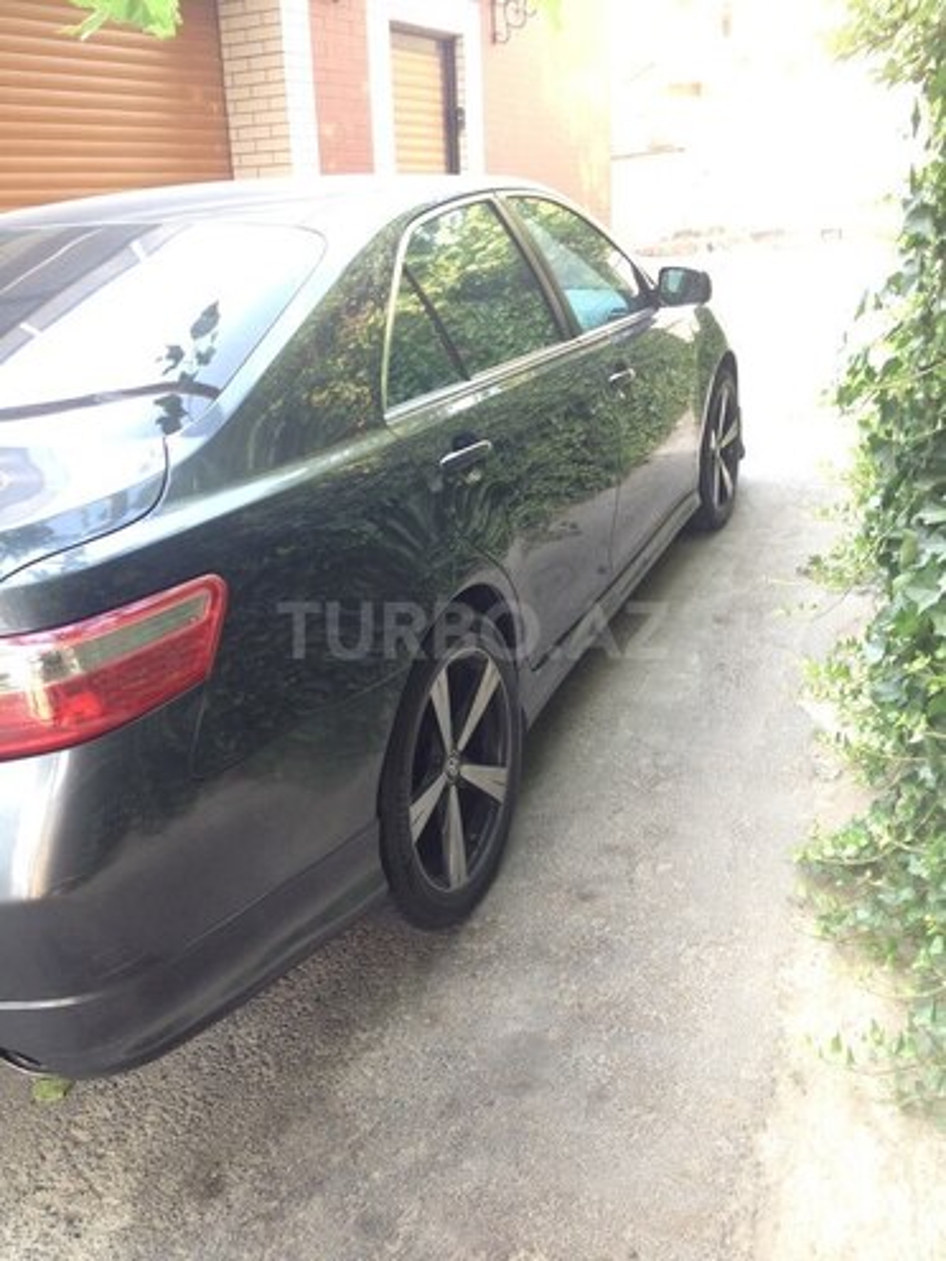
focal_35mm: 35
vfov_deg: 52.6
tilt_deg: -19.1
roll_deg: +2.0
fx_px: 1275
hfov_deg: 40.7
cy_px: 630
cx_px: 473
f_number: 2.4
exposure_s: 1/24
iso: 50
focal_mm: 4.28
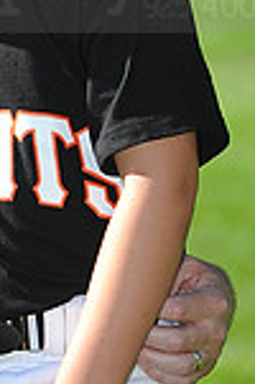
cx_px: -186
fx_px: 6767
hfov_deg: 2.2
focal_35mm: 634
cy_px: -48
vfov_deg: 3.3
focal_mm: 165
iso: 200
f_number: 4
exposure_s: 1/1000
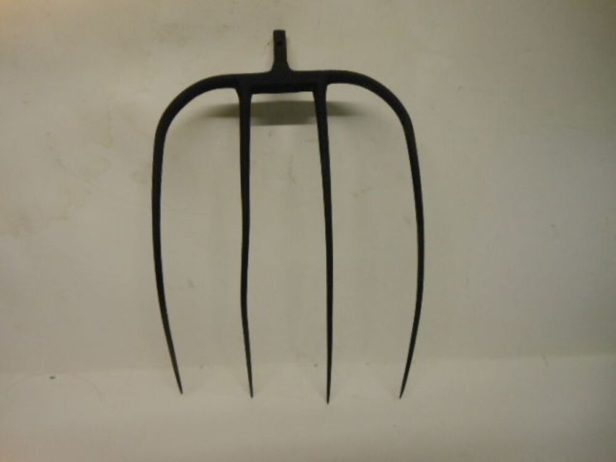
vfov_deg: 54.9
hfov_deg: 69.4
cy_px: 231
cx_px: 308
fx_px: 445
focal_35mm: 25
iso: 400
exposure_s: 1/50
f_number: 3.2
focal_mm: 4.5
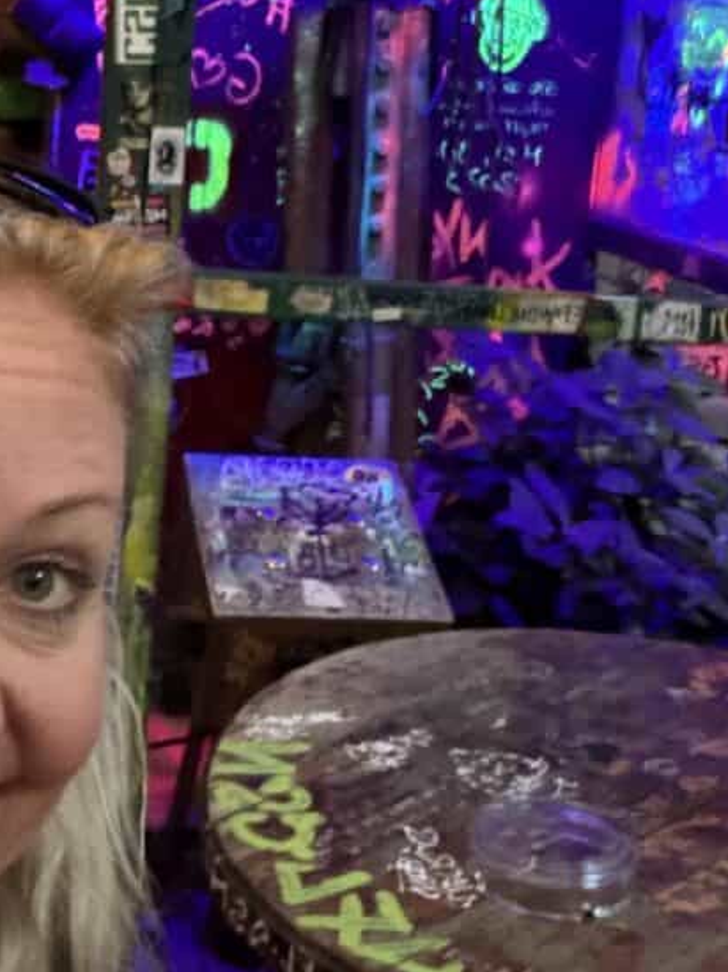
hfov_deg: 25.6
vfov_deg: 34.1
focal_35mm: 56
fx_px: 1572
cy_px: 322
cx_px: 135
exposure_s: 1/17
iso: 1000
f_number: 1.9
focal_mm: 2.71
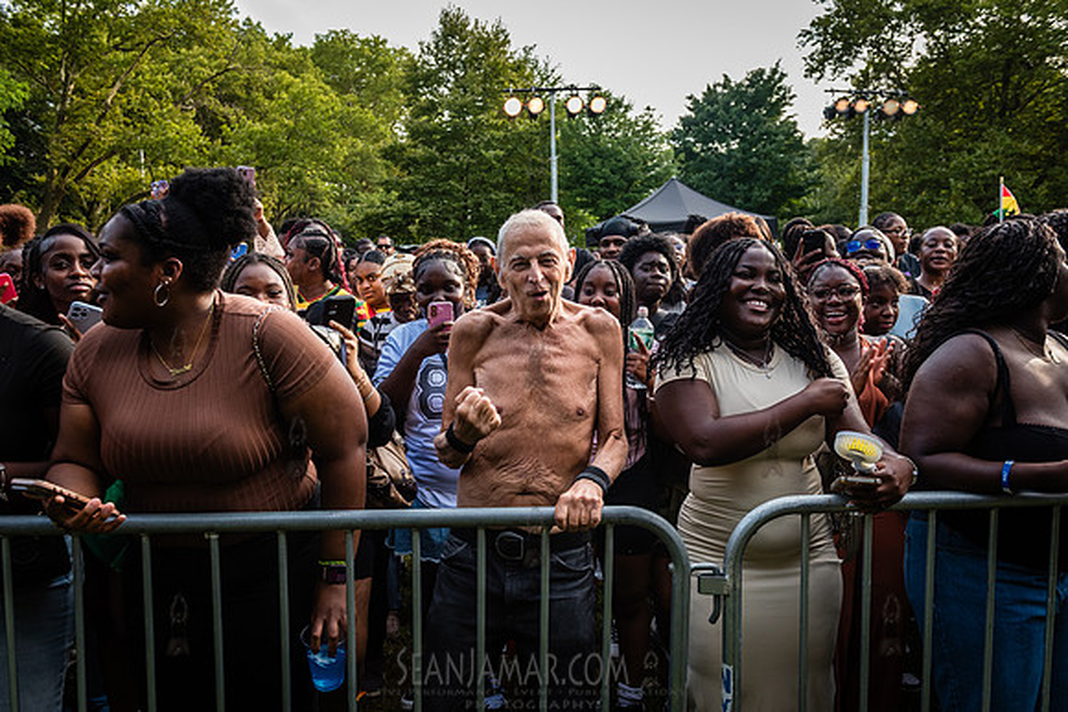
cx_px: 534
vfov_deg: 42.0
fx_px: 927
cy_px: 356
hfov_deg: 59.9
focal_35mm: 31
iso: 1000
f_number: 4.5
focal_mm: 31
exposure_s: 1/640
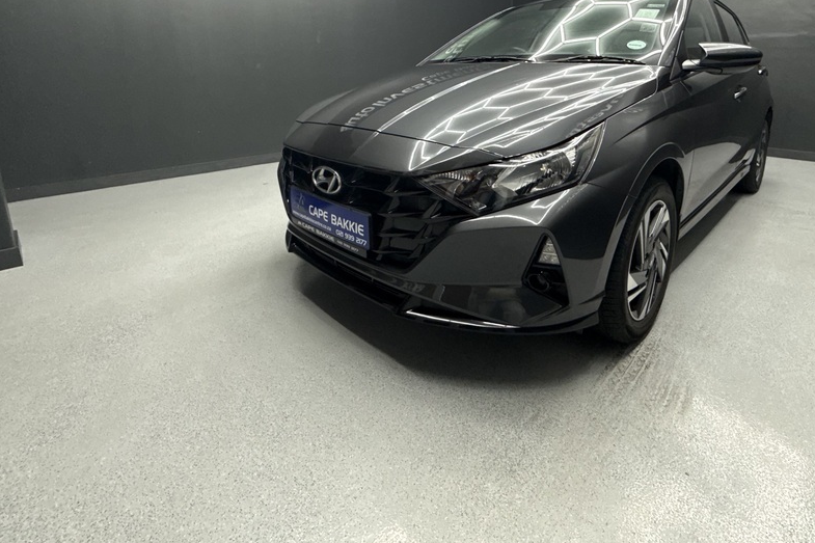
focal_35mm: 19
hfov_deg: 86.4
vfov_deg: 61.8
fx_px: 430
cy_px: 154
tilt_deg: -10.6
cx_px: 462
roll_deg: -0.6
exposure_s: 1/100
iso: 400
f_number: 2.2
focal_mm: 2.22
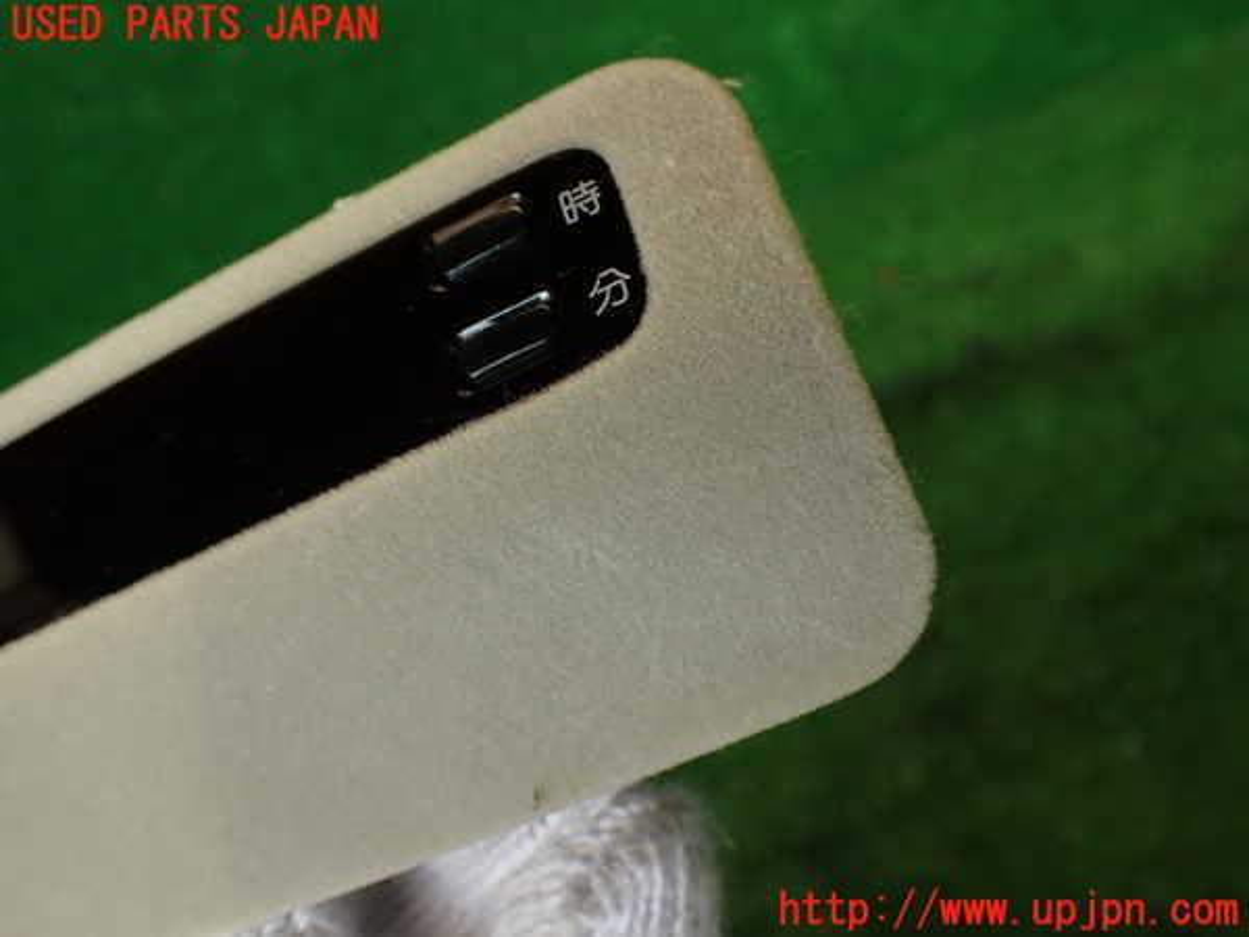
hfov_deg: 56.8
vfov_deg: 44.2
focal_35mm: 32
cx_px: 624
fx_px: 1155
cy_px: 468
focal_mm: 5.79
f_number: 2.4
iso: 100
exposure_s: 1/60
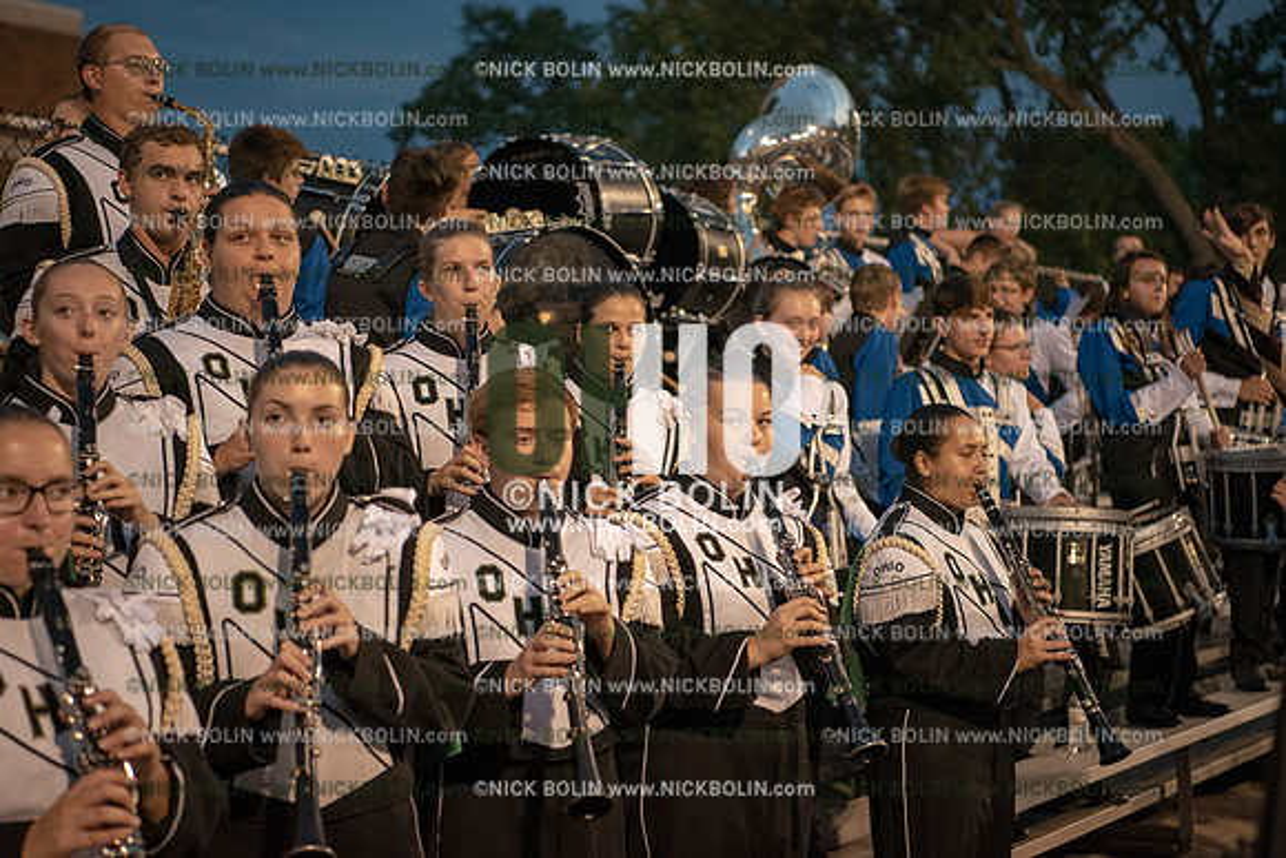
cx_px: 643
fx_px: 2501
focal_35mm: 70
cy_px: 429
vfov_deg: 19.5
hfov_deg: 28.8
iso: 3200
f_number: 3.2
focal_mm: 70
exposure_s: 1/160
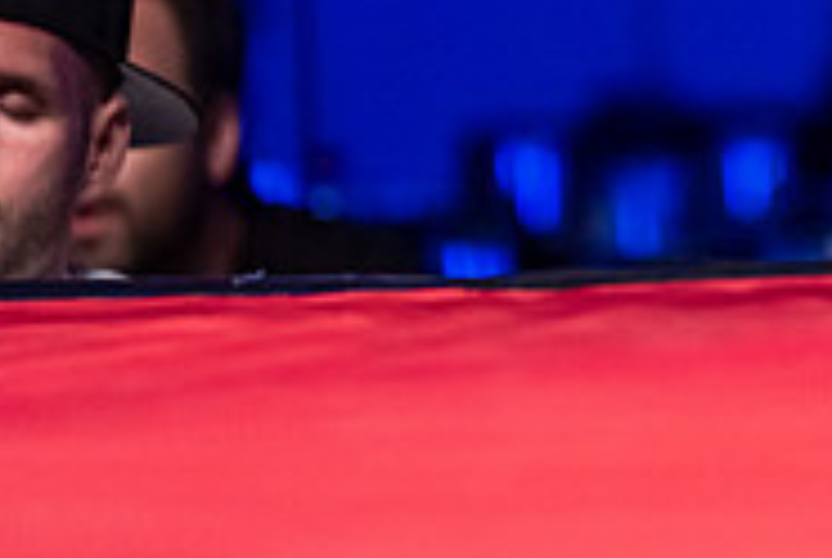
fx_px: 10879
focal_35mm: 470
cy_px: 124
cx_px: 1273
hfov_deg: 4.4
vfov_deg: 2.9
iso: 4000
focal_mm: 150
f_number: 2.8
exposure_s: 1/1000
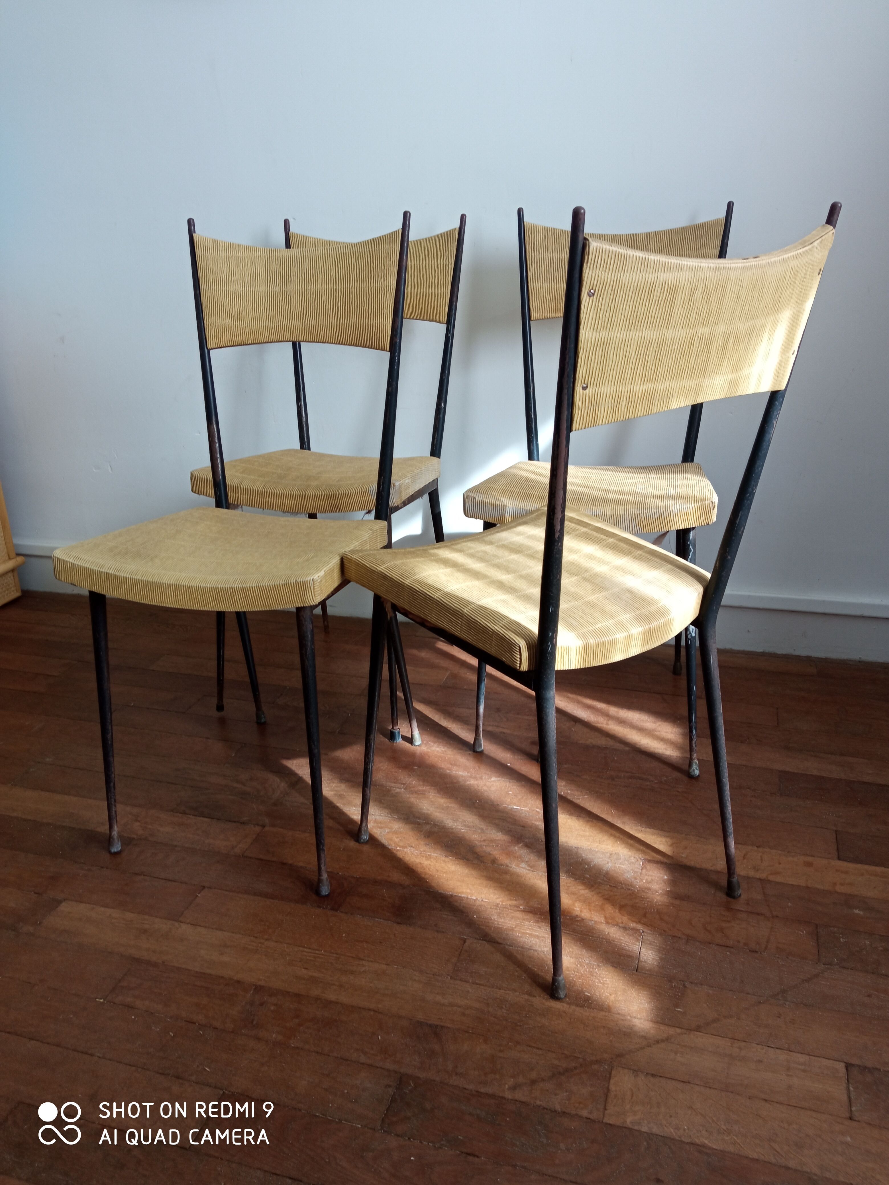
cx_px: 444
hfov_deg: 51.4
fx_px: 925
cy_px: 592
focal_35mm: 27
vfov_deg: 65.3
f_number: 2.2
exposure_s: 1/50
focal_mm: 3.79
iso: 137
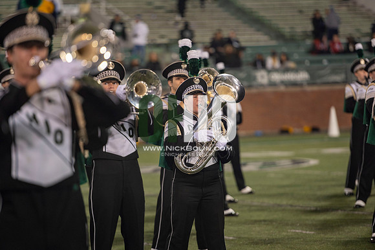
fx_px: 2082
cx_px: 188
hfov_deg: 10.3
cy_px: 125
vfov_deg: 6.9
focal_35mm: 200
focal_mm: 200
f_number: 2.8
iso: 1000
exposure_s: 1/500
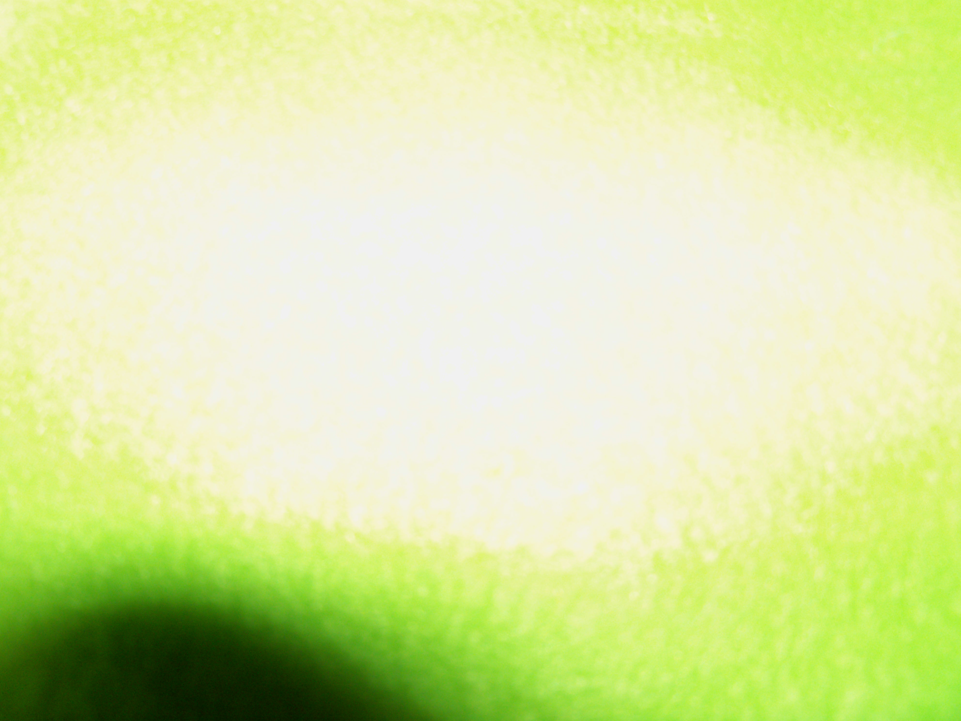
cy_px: 360
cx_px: 480
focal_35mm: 35
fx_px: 972
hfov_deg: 52.6
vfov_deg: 40.7
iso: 100
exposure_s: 1/30
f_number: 3
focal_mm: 6.3
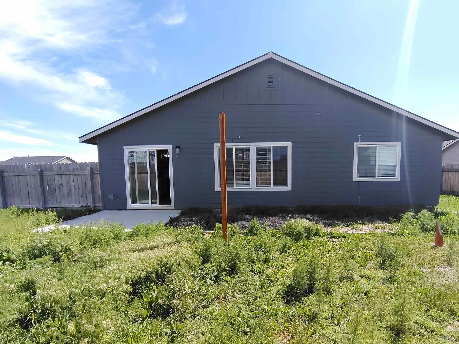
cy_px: 191
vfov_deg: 71.4
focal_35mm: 18
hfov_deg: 87.3
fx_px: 239
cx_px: 258
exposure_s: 1/825
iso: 100
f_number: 2.2
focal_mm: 2.13
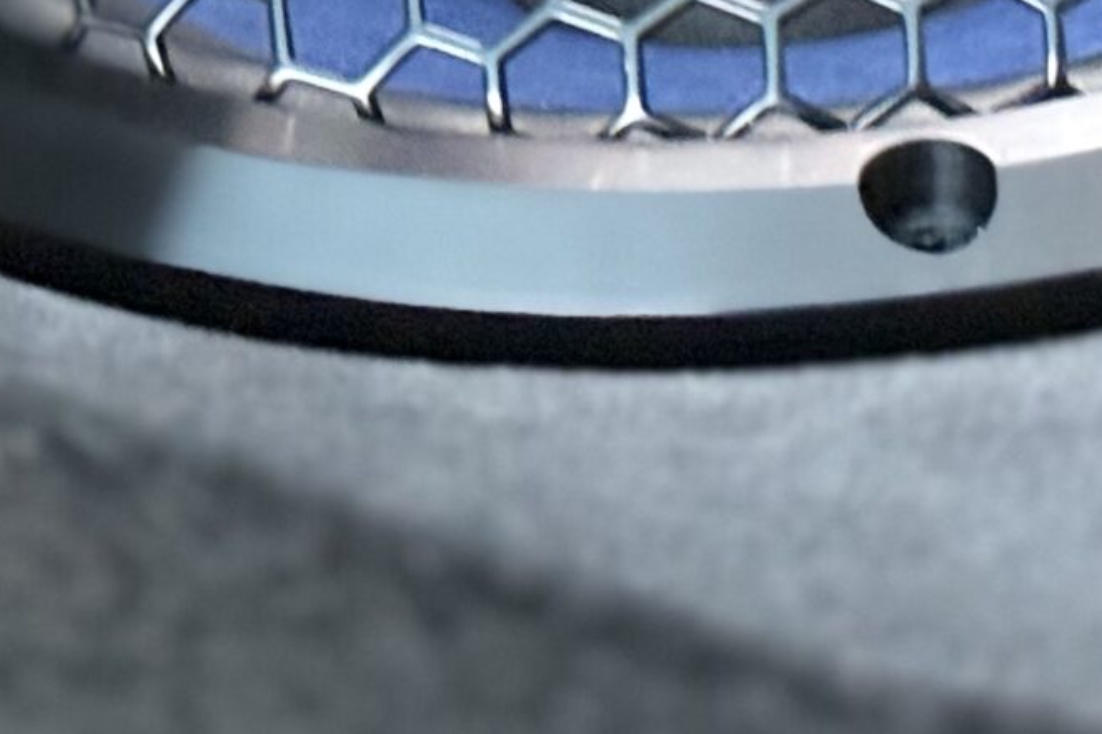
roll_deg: +2.6
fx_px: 5906
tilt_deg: -32.5
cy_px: -538
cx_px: 481
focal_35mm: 193
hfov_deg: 10.7
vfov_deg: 7.0
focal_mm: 6.76
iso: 640
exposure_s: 1/25
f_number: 1.78
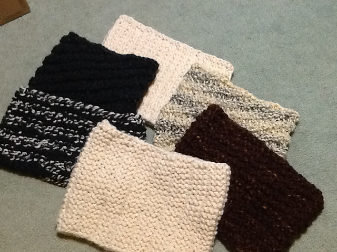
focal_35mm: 44
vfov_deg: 32.9
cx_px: 168
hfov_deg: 42.9
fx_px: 428
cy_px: 126
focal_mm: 2.03
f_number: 2.4
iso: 250
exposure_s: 1/30
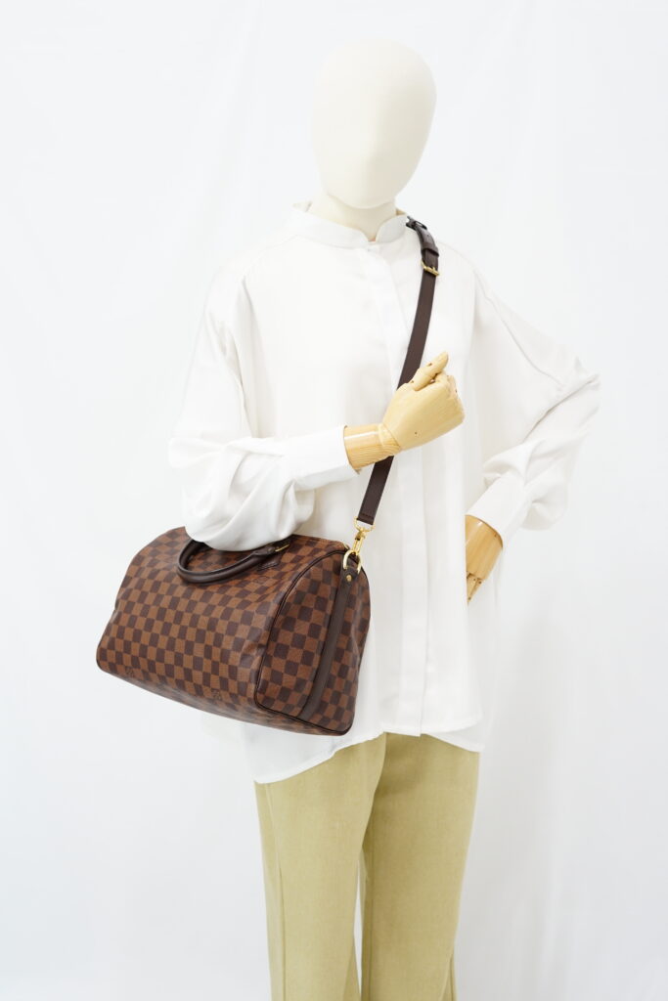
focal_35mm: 50
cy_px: 500
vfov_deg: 39.6
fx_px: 1391
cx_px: 334
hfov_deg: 27.0
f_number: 6.3
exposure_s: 1/6
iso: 640
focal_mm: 50
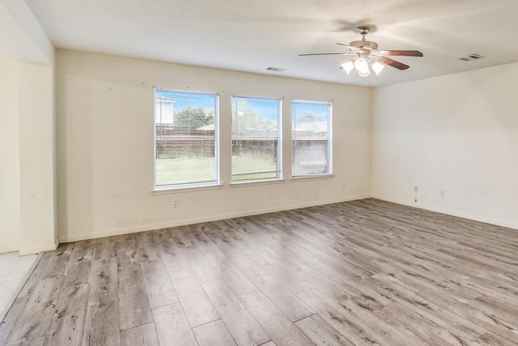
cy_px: 141
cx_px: 376
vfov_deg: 56.9
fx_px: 317
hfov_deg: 74.1
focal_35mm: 22
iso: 500
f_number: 11
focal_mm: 14
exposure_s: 1/4
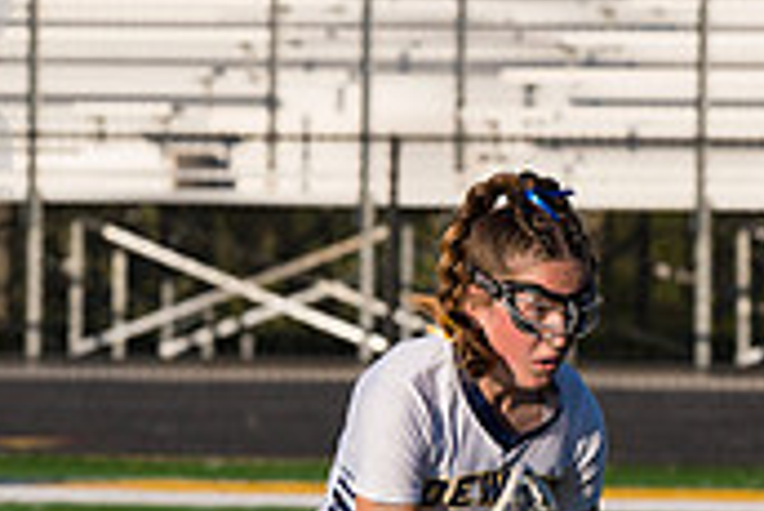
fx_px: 16588
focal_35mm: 781
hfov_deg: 2.6
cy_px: 662
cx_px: 506
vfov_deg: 1.8
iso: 250
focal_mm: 155
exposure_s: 1/1600
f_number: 5.6
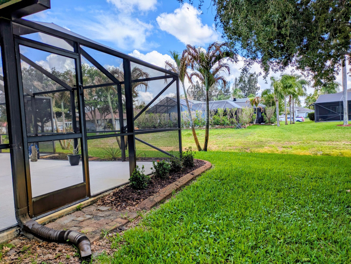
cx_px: 176
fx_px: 254
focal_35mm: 25
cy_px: 132
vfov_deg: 54.9
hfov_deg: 69.4
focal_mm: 5.43
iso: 49
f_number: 1.89
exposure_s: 1/2028
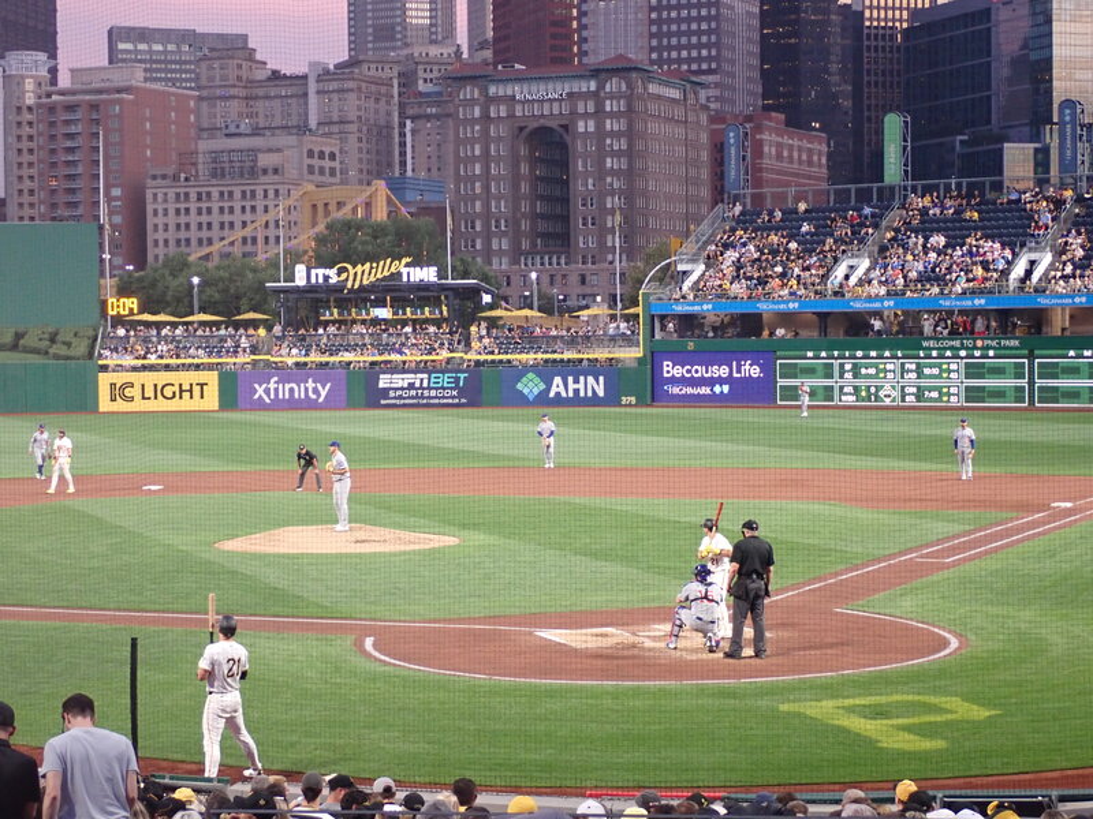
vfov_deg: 19.1
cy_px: 410
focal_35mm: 77
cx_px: 546
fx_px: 2431
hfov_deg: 25.3
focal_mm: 13.65
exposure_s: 1/80
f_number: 4.1
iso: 640
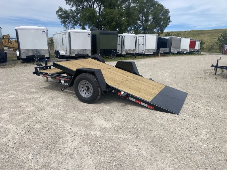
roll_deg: -1.0
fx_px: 170
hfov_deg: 67.3
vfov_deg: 53.1
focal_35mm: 26
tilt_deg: -12.6
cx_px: 114
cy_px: 85
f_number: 1.8
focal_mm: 4.25
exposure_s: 1/4444
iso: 32
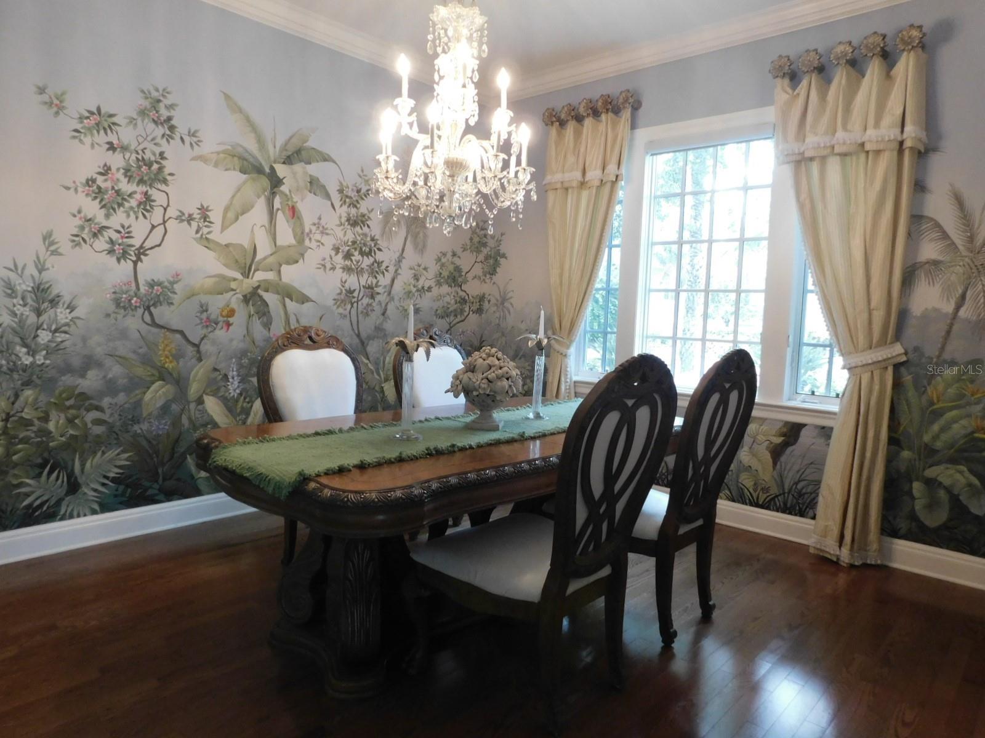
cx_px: 492
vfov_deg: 58.9
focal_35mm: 23
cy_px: 369
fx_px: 654
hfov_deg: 73.9
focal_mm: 4
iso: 400
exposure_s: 1/30
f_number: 3
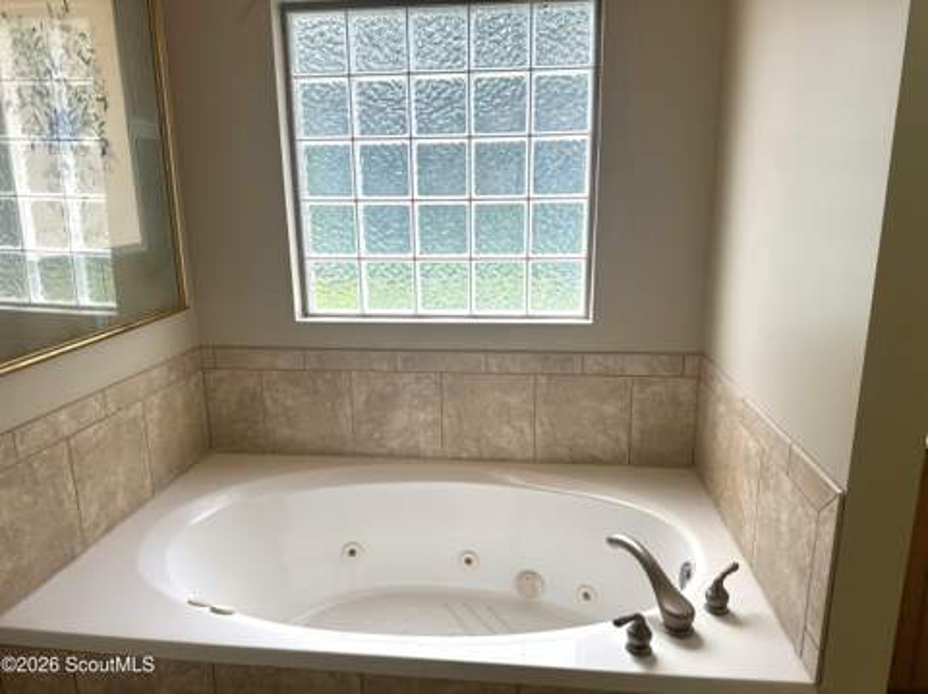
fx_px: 643
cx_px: 464
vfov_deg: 56.7
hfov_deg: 71.7
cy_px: 347
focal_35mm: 24
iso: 64
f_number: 1.78
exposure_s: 1/120
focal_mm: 6.86
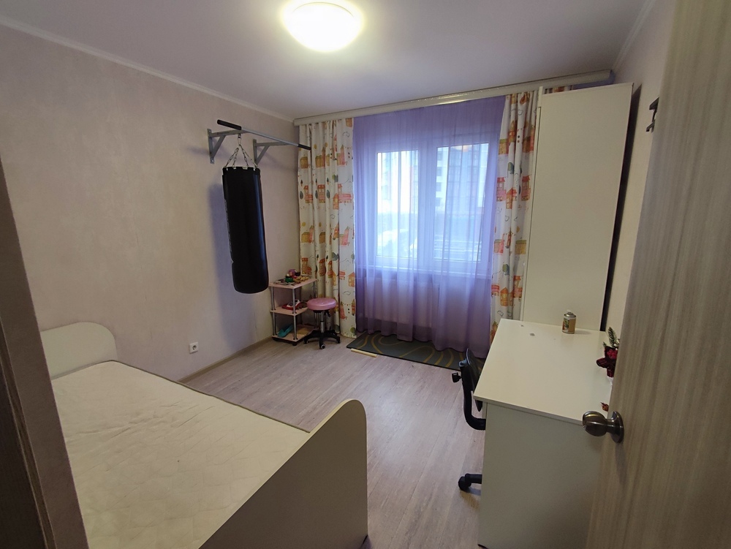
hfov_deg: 94.5
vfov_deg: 78.2
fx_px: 338
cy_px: 274
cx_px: 366
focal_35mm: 16
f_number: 2.2
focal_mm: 1.65
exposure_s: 1/50
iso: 185
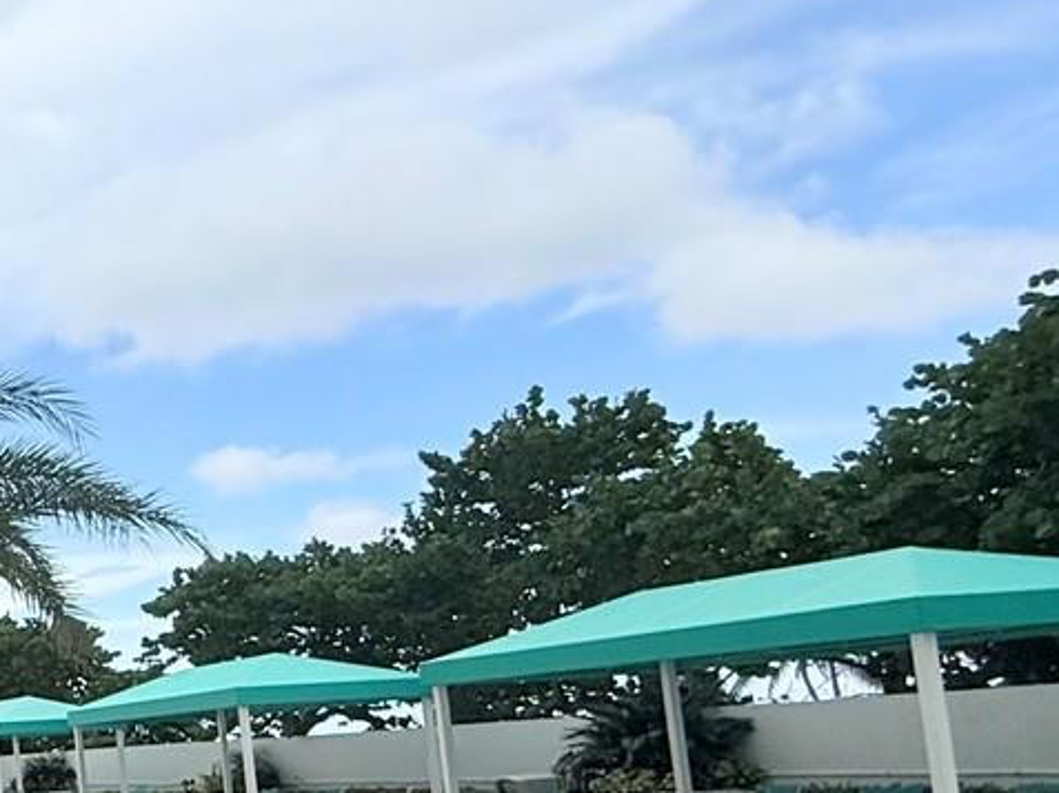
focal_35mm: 47
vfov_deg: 29.8
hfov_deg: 26.6
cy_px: 686
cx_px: -591
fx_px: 1437
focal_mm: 2.22
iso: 50
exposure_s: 1/2320
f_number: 2.2
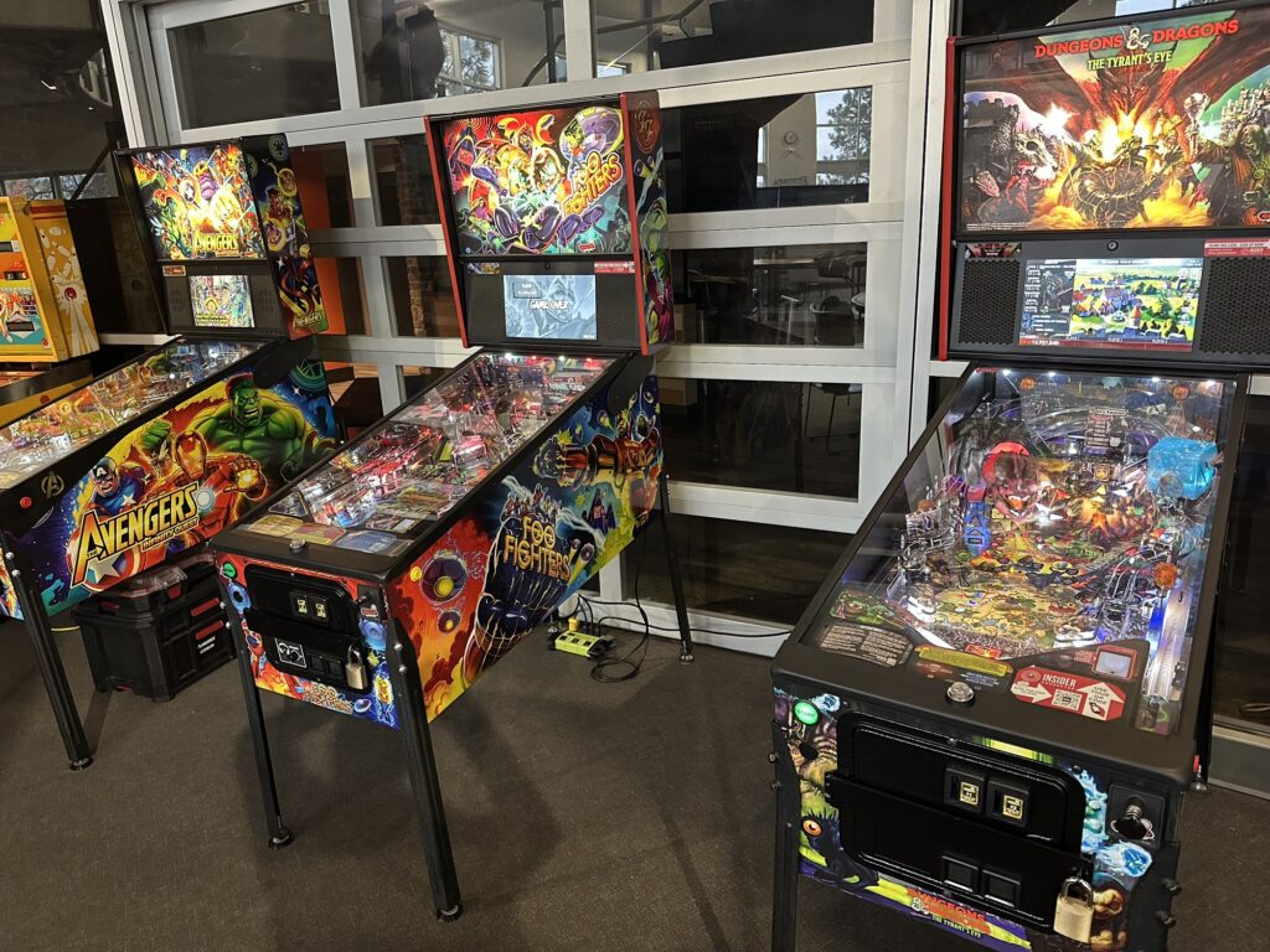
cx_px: 635
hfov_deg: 71.6
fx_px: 881
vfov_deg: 56.8
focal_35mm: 24
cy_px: 476
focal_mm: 6.86
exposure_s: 1/60
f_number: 1.78
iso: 400
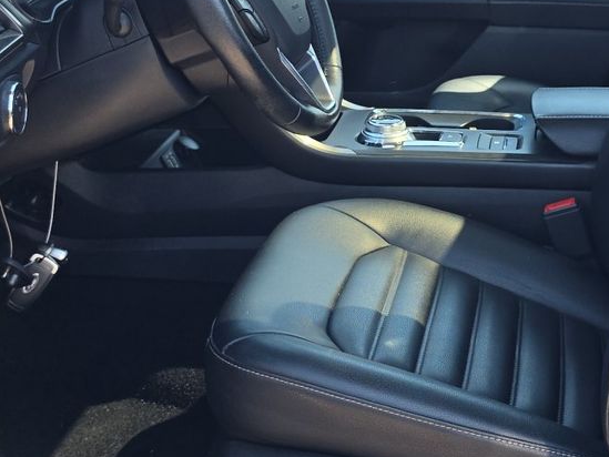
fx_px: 1179
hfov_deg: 28.8
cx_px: 407
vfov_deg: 21.8
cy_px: 141
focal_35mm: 67
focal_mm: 6.5
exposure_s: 1/217
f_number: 1.4
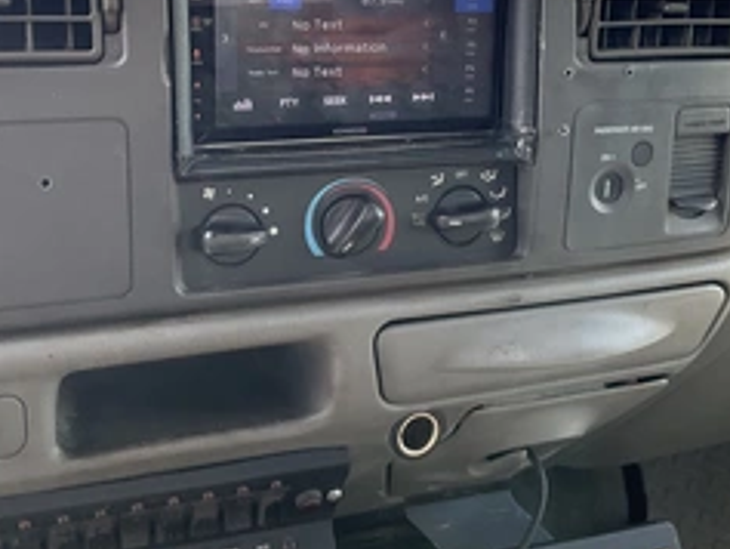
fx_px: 1034
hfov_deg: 38.9
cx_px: 336
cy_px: 167
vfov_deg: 29.4
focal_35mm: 49
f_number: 1.8
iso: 20
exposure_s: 1/122
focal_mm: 3
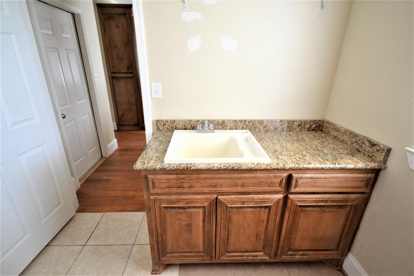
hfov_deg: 92.4
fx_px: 198
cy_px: 138
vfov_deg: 69.7
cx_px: 207
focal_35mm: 17
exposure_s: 1/60
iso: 800
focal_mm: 11.5
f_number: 4.2
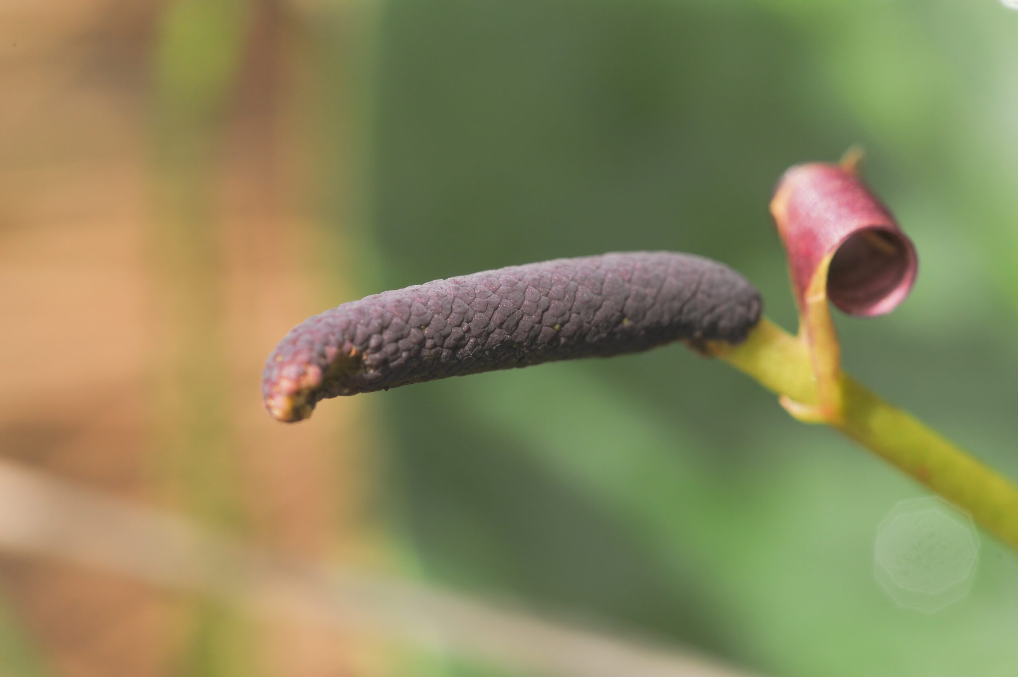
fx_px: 5651
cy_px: 338
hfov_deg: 10.3
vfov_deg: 6.9
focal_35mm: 200
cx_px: 509
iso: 800
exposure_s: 1/1250
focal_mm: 200
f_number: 11
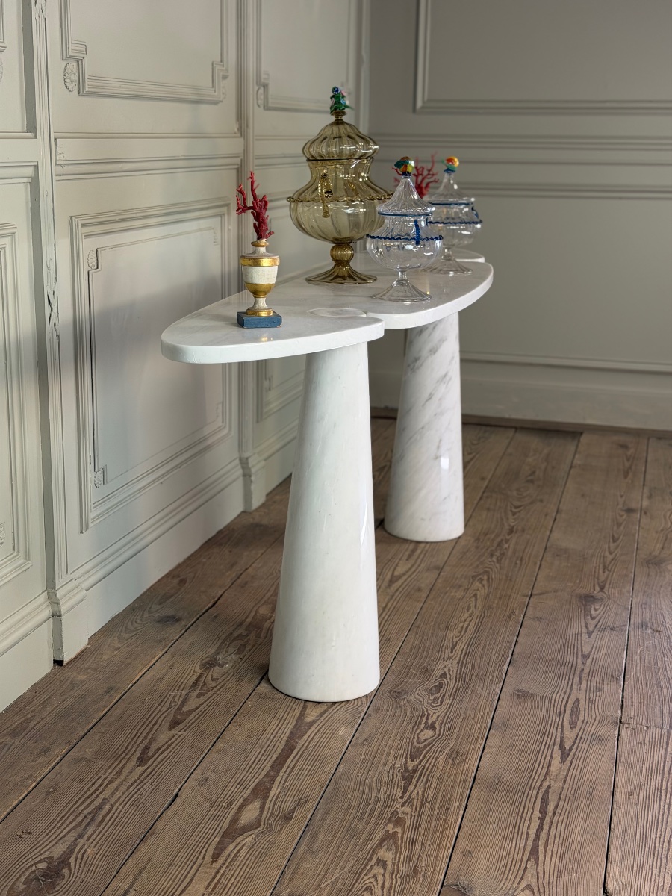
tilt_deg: -14.7
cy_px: 448
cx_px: 336
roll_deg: -0.8
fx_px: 1242
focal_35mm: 48
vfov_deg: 39.7
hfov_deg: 30.3
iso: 64
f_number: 1.78
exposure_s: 1/50
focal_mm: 6.76
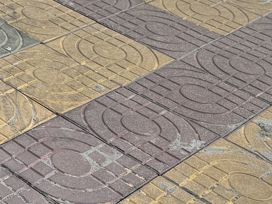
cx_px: -135
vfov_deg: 14.6
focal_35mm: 92
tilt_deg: -17.9
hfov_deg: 18.8
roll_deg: -2.8
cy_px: -132
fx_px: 723
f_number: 1.78
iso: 80
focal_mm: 6.76
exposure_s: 1/510
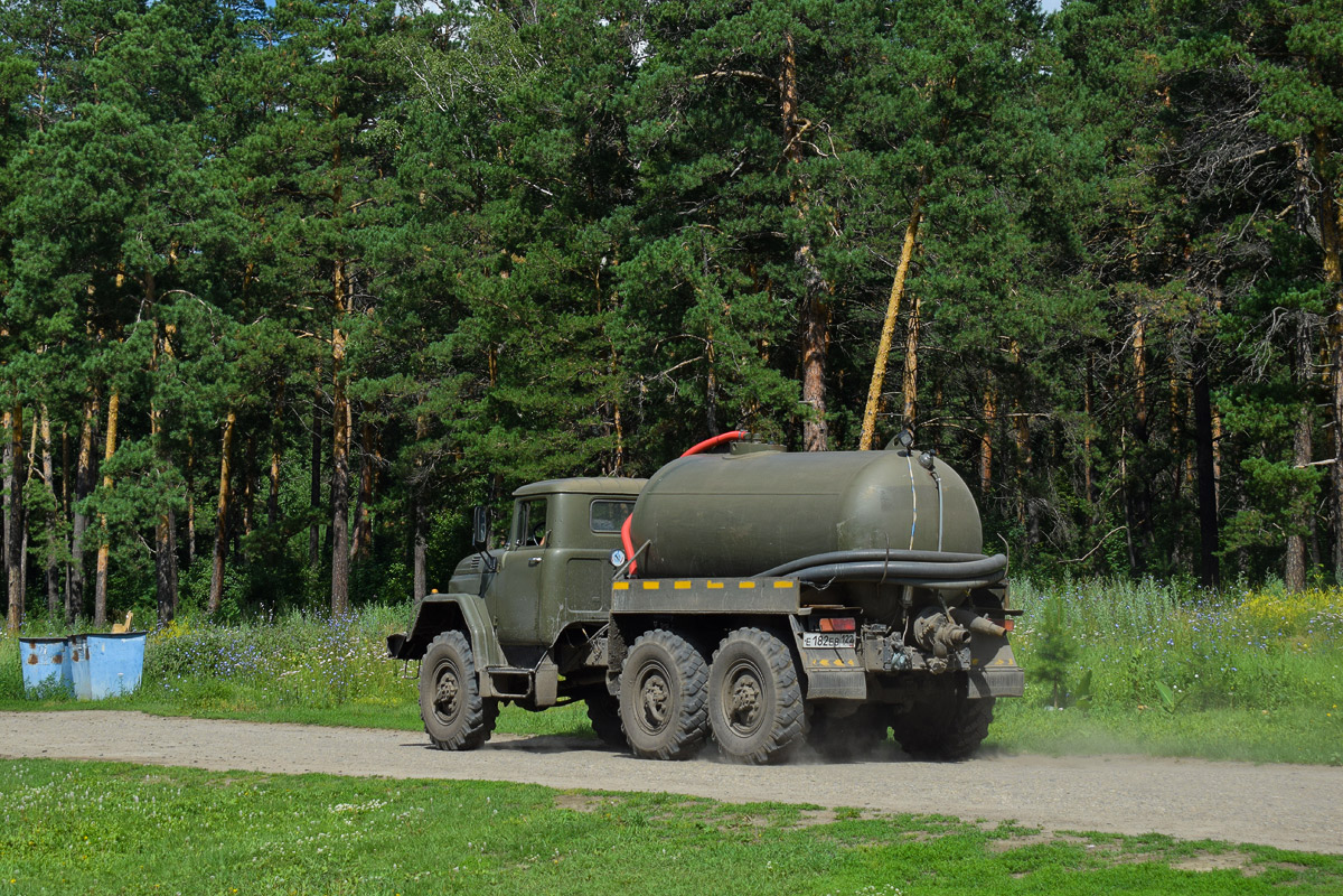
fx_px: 2238
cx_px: 672
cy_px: 448
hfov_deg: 33.4
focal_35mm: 60
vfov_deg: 22.6
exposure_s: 1/1000
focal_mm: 40
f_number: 6.3
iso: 200
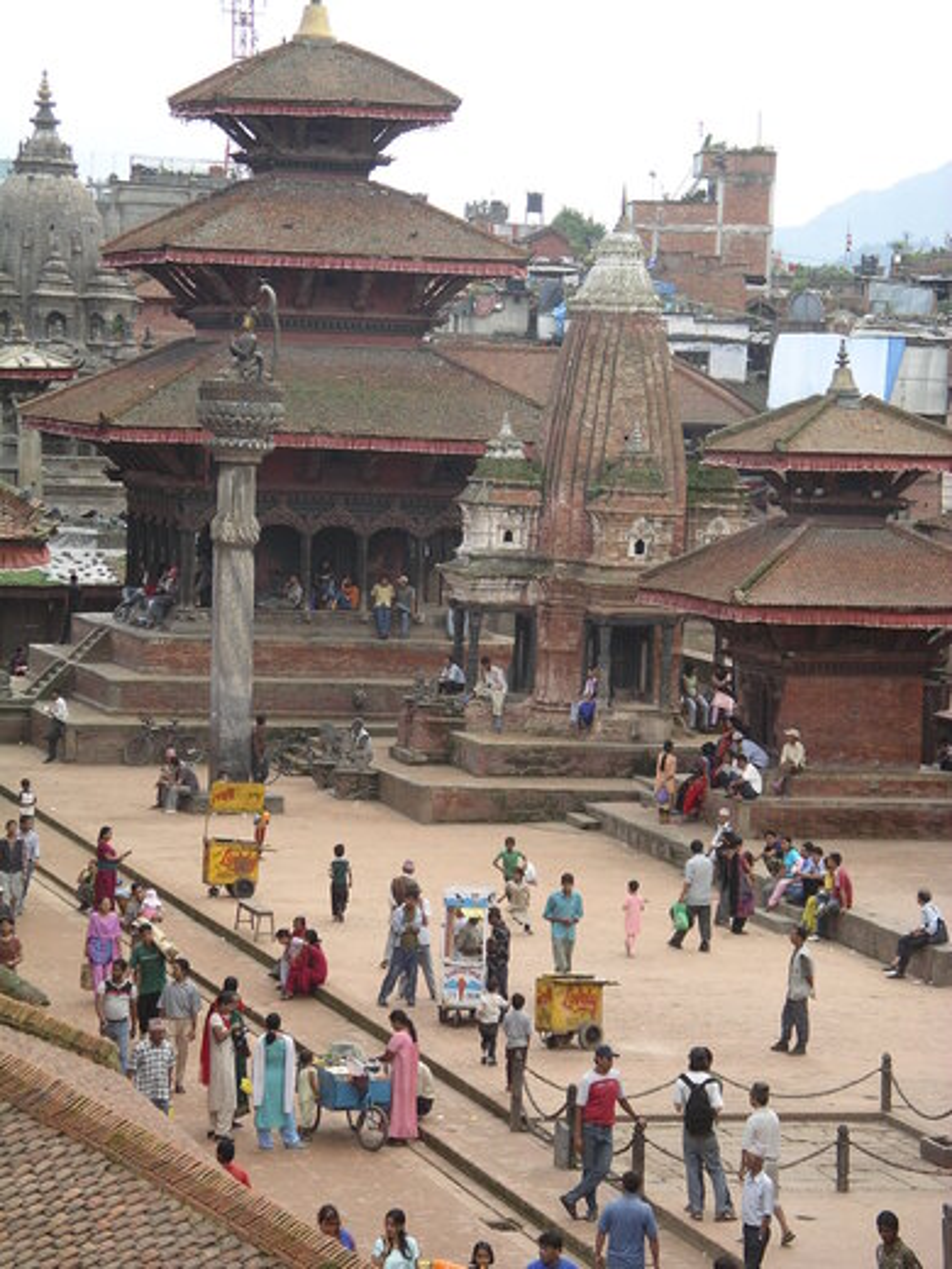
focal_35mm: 134
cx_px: 476
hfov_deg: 11.1
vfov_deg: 14.7
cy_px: 634
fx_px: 4914
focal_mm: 27.8
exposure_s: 1/164
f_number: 4.2
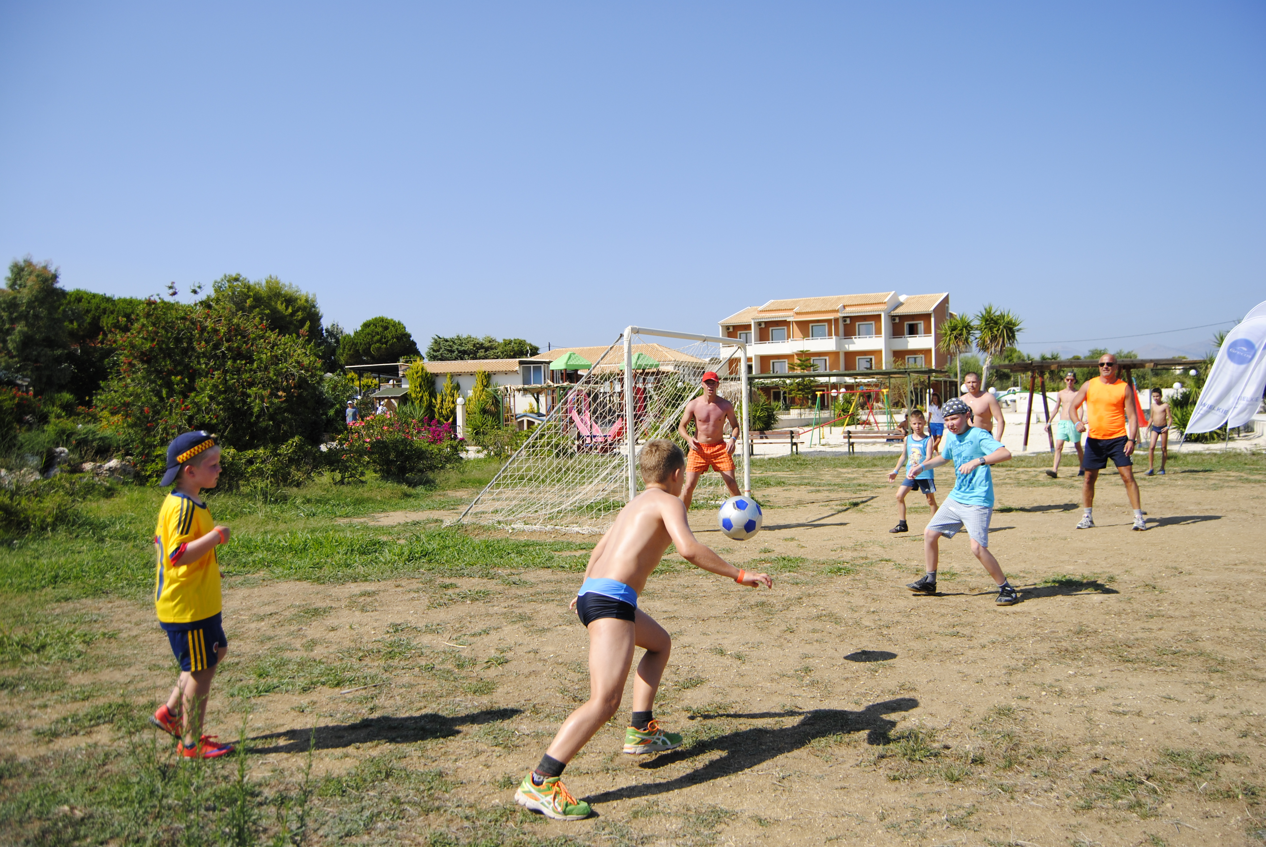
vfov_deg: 48.0
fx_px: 951
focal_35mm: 27
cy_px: 424
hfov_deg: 67.3
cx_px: 633
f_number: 4.5
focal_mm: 18
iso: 100
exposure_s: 1/1000
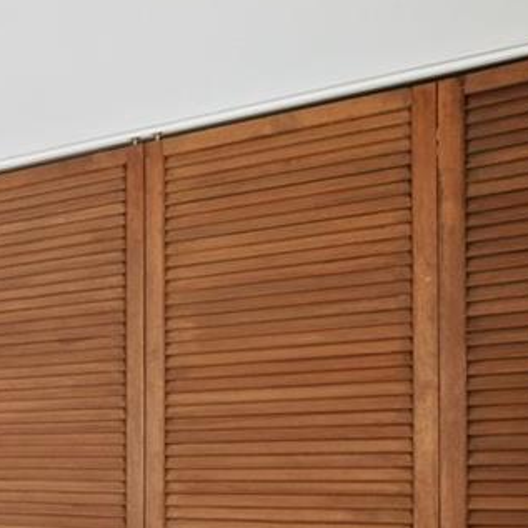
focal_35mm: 60
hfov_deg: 21.1
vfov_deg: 27.6
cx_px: -381
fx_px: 1035
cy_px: 467
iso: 200
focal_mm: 14
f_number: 8
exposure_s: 4
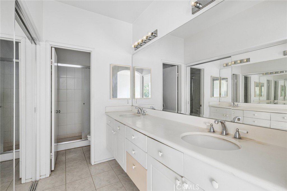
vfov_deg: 73.7
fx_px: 128
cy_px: 96
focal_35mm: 16
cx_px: 144
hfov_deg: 96.8
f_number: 9
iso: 400
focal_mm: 16
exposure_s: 1/5
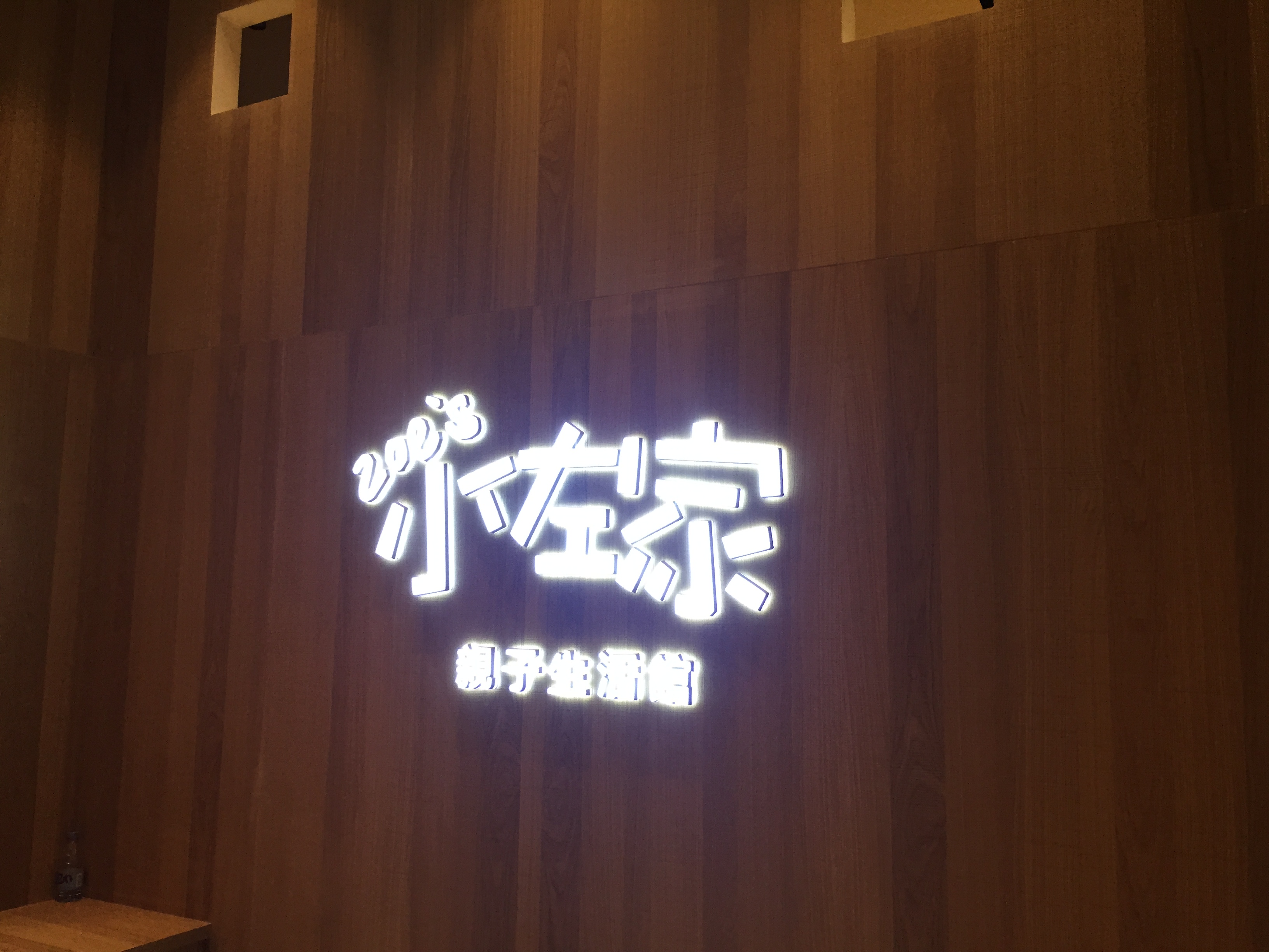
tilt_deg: +6.0
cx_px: 634
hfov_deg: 61.7
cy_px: 476
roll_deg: -1.6
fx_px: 1063
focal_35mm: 29
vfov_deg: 48.2
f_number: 2.2
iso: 50
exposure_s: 1/30
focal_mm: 4.15
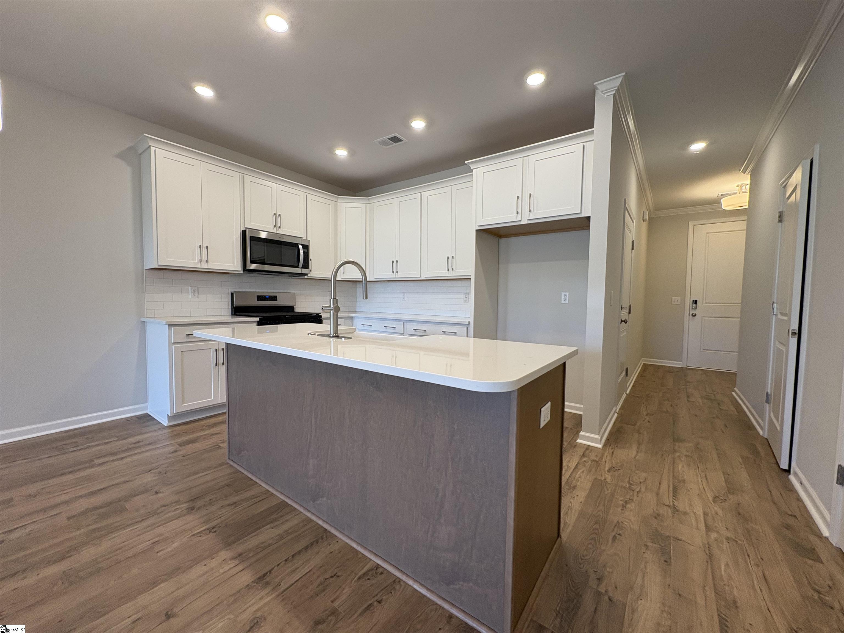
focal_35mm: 14
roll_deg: -0.2
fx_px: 341
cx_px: 422
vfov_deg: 85.7
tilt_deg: -2.3
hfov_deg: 102.1
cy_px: 316
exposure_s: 1/120
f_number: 2.2
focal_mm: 2.22
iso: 125
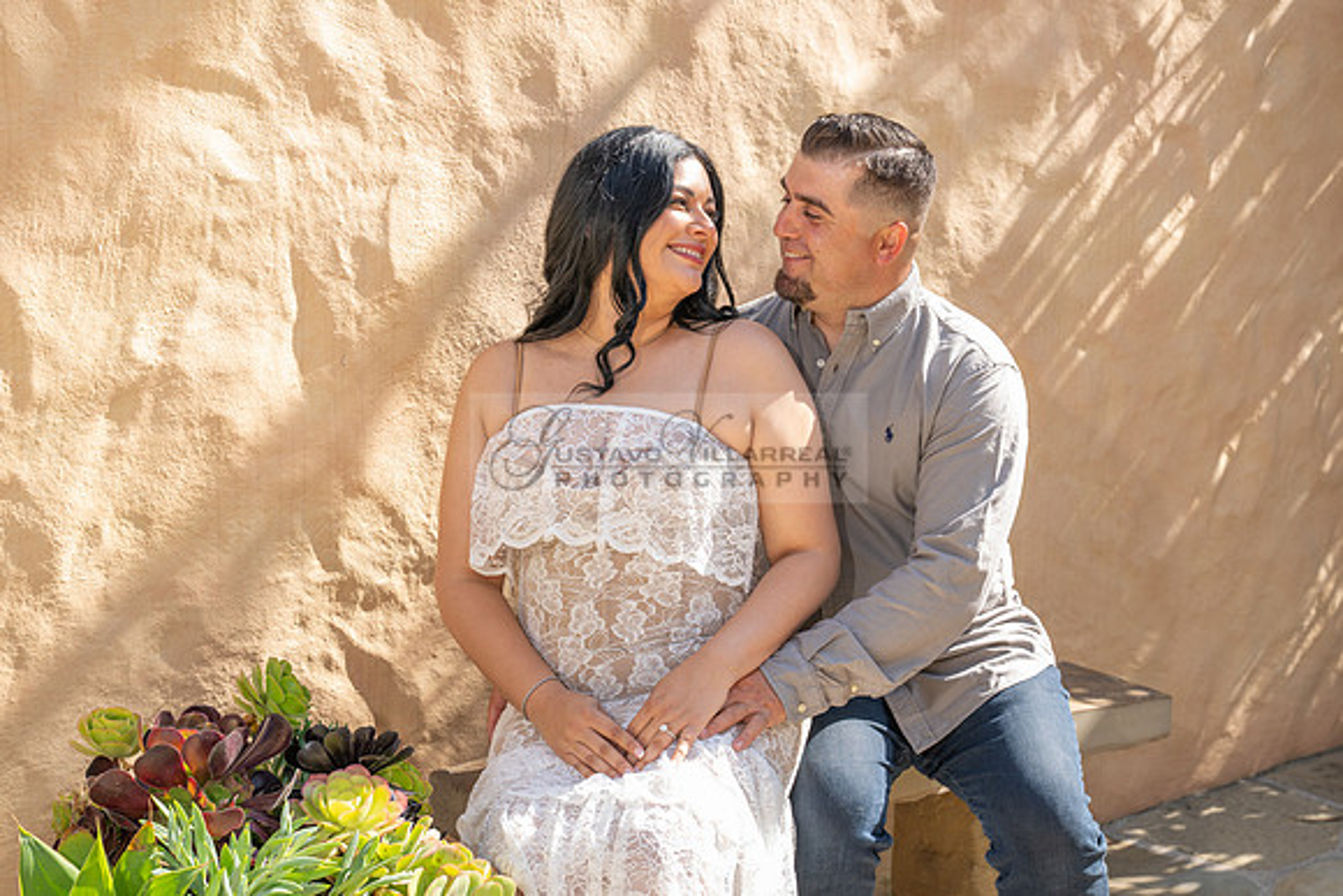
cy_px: 448
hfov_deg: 35.6
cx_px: 672
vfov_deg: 24.2
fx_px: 2090
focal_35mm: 56
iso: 200
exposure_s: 1/200
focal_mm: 56
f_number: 5.6
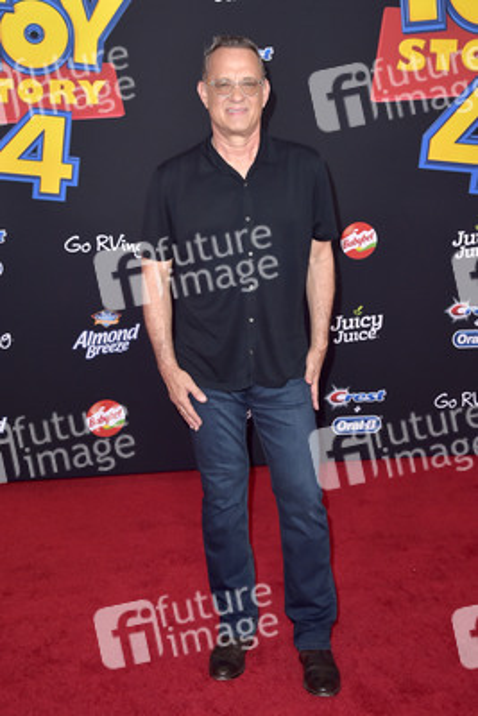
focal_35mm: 48
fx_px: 955
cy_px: 358
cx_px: 239
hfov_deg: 28.1
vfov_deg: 41.1
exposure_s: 1/200
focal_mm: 48
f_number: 7.1
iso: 500
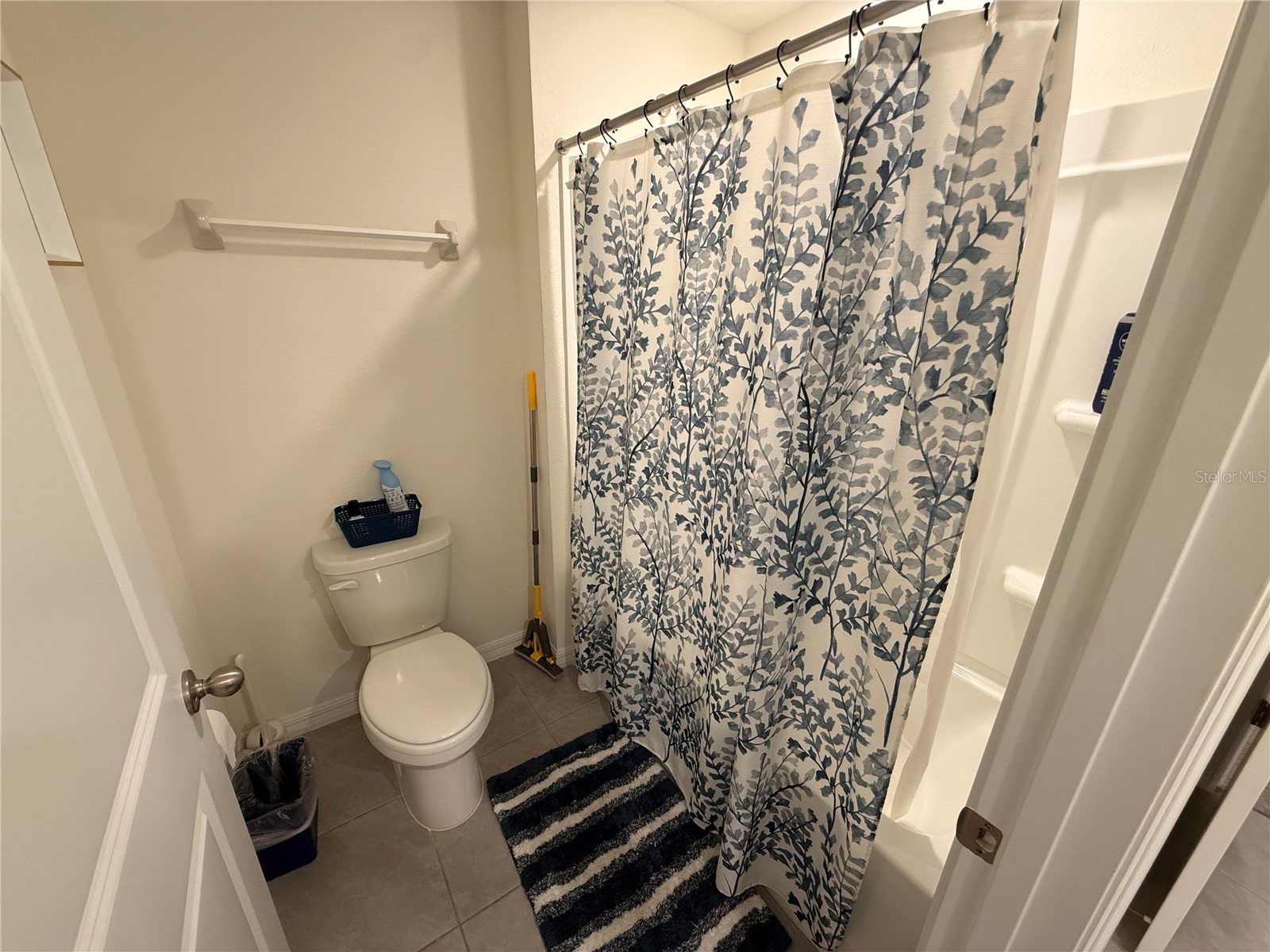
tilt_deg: -19.8
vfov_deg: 85.7
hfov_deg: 102.1
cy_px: 476
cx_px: 635
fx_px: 514
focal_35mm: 14
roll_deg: -1.6
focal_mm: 2.22
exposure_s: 1/60
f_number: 2.2
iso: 200
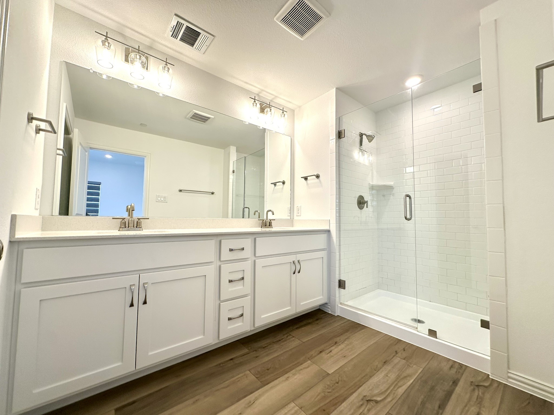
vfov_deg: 85.7
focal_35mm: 14
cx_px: 277
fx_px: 224
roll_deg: -0.1
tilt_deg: +3.1
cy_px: 208
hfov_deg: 102.1
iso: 50
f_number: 2.2
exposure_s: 1/120
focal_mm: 2.22
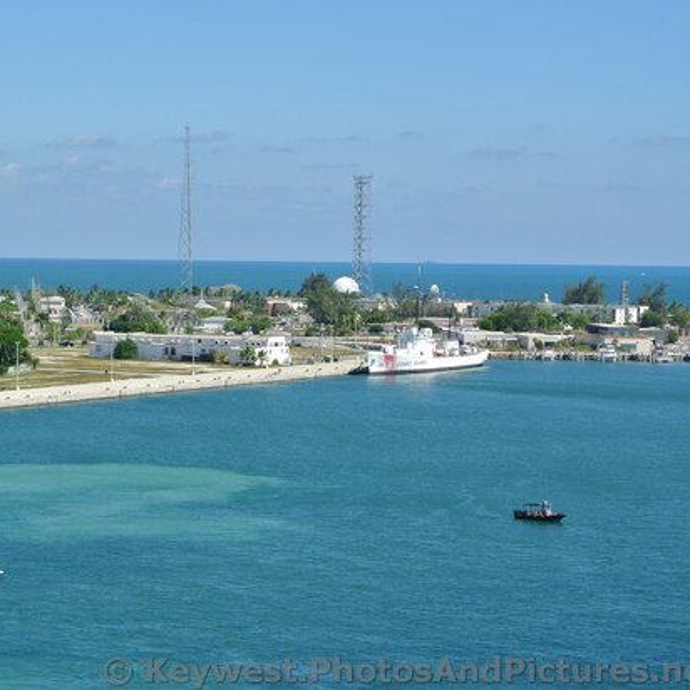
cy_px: 333
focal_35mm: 107
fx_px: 2413
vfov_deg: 16.3
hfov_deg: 16.2
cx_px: 189
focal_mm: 30
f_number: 5.6
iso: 100
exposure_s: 1/640
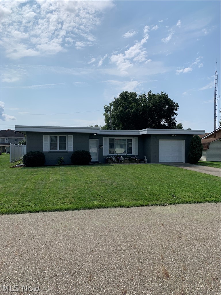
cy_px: 148
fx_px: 221
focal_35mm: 26
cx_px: 110
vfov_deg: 67.3
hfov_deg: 53.1
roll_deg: -0.7
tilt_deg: +1.5
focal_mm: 4.25
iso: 25
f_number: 1.8
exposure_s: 1/5714
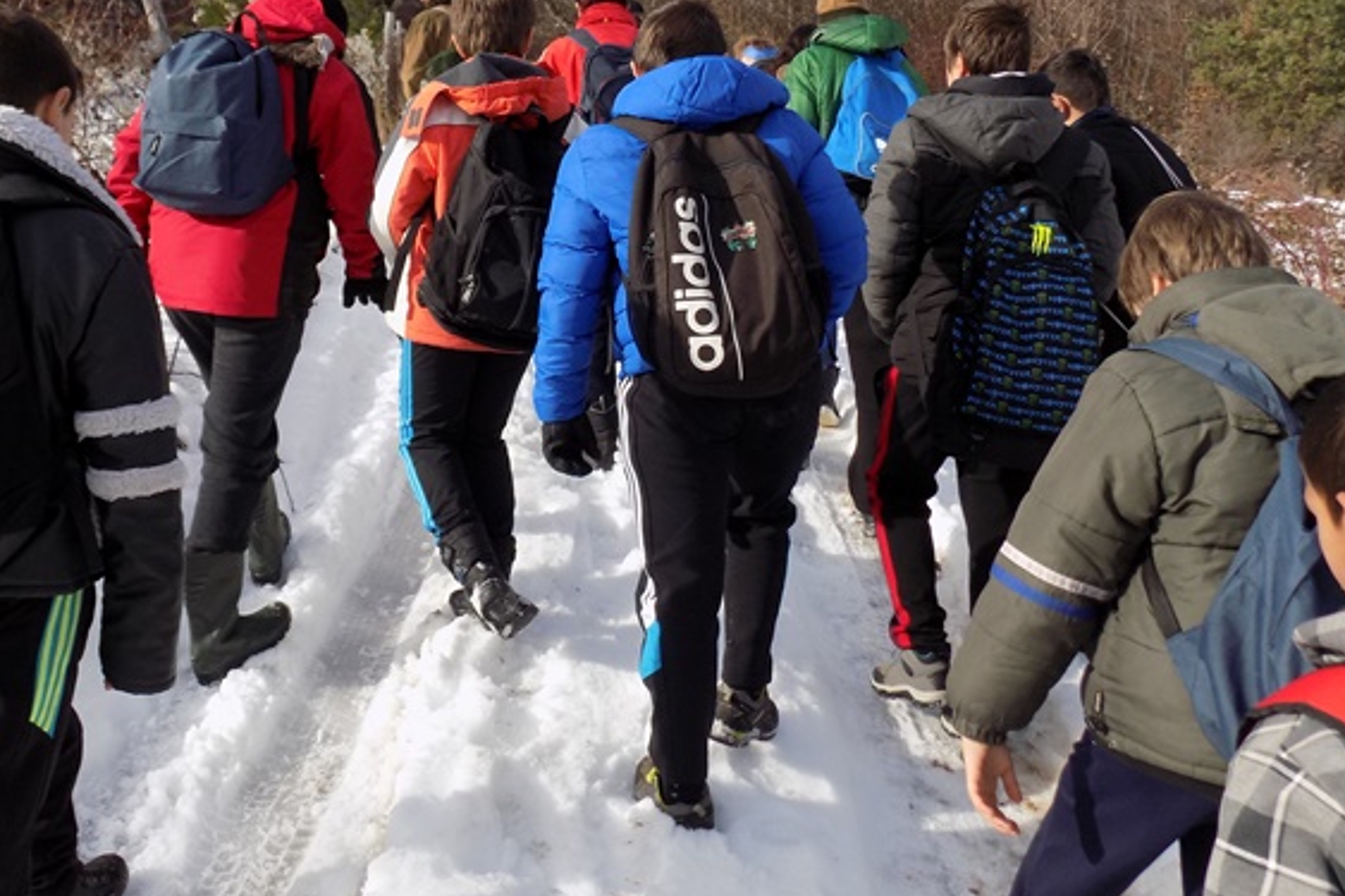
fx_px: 1270
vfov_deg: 38.7
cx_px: 571
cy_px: 363
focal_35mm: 34
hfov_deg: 55.6
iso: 80
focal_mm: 4
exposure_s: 1/800
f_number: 3.1
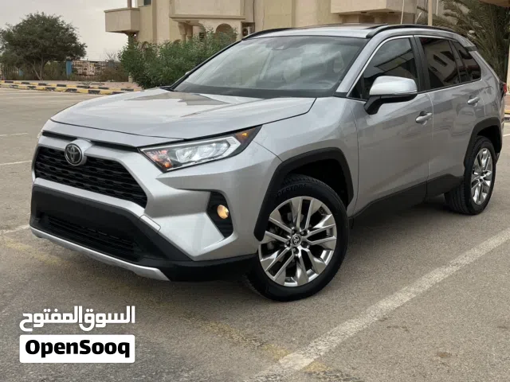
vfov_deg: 53.1
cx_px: 255
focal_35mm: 26
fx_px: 383
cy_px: 191
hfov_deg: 67.3
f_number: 1.5
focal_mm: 5.7
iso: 50
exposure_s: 1/549
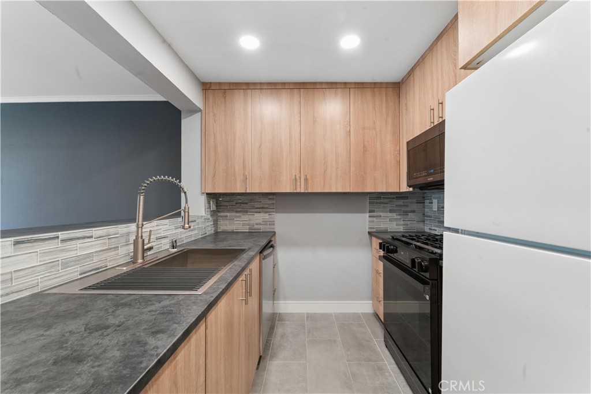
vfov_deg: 81.2
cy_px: 197
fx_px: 230
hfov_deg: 104.3
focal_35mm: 14
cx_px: 296
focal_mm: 14
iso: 100
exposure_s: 1.3
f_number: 13
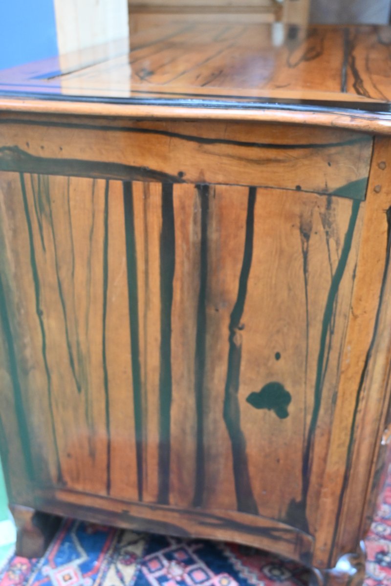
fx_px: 574
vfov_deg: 54.1
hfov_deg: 37.6
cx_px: 196
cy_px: 293
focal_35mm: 35
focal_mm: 23.5
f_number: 3.8
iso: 1800
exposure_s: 1/125
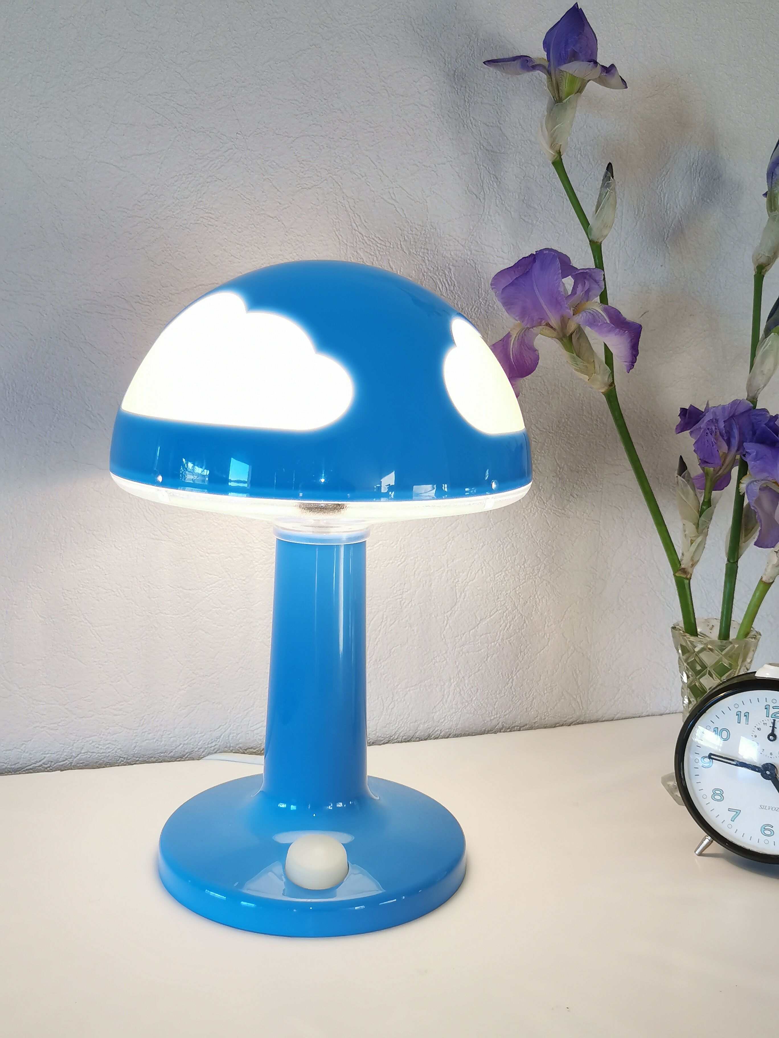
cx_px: 390
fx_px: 1110
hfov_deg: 38.7
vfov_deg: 50.1
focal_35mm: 37
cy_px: 519
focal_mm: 5.58
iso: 100
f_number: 1.8
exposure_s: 1/100
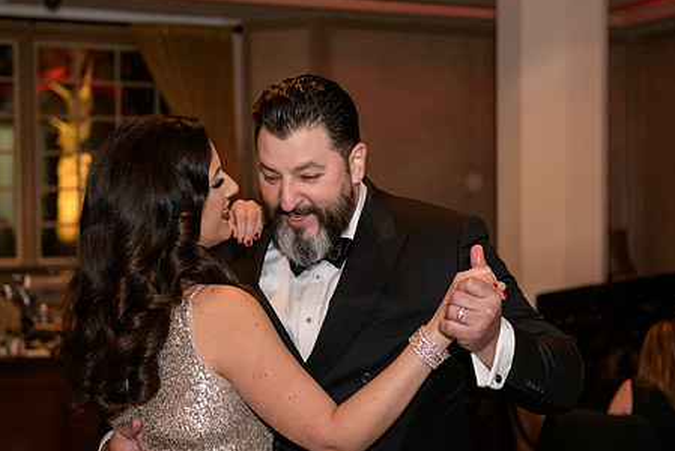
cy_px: 261
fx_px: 1332
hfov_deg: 28.4
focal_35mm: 71
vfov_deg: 19.2
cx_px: 328
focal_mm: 55
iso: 1600
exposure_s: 1/100
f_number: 3.2
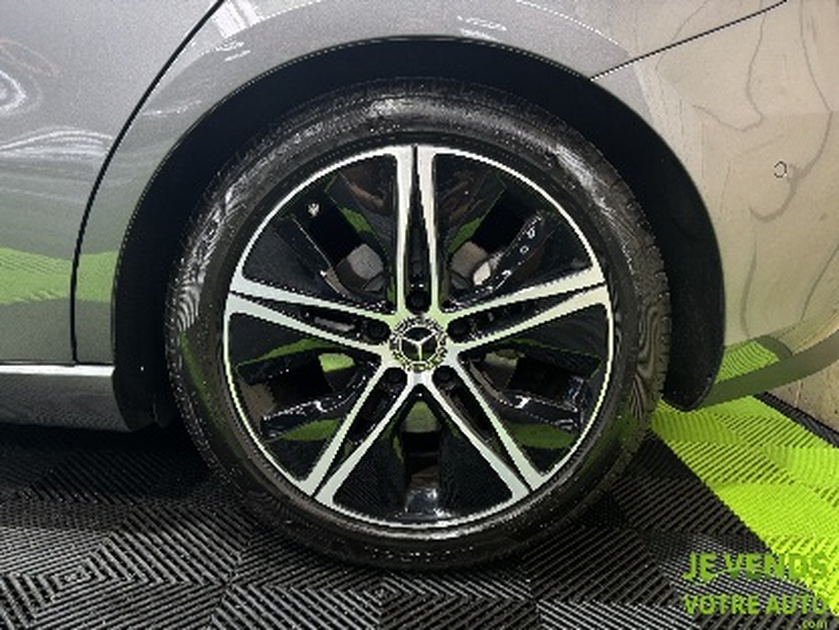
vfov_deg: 53.1
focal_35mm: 26
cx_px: 420
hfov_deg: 67.3
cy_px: 315
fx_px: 630
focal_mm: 5.96
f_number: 1.6
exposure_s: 1/50
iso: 64
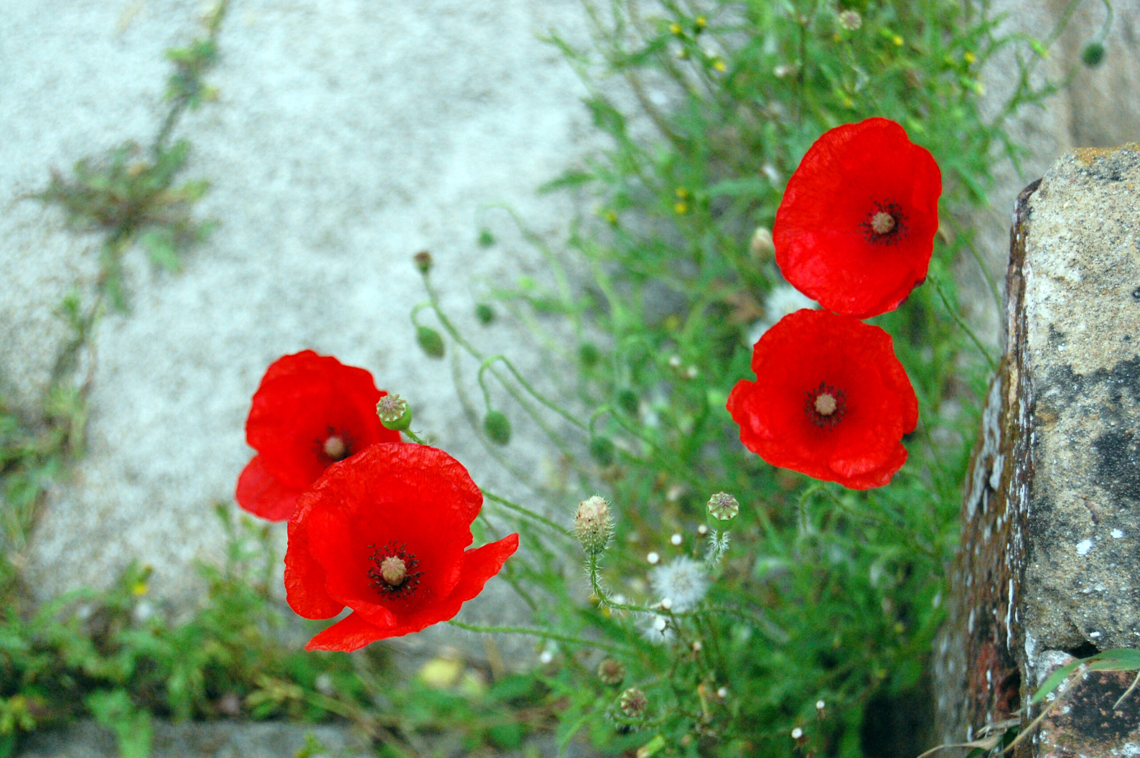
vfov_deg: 16.5
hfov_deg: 24.6
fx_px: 2610
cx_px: 570
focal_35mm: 82
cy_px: 379
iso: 1600
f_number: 5.6
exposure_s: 1/1600
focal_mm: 55
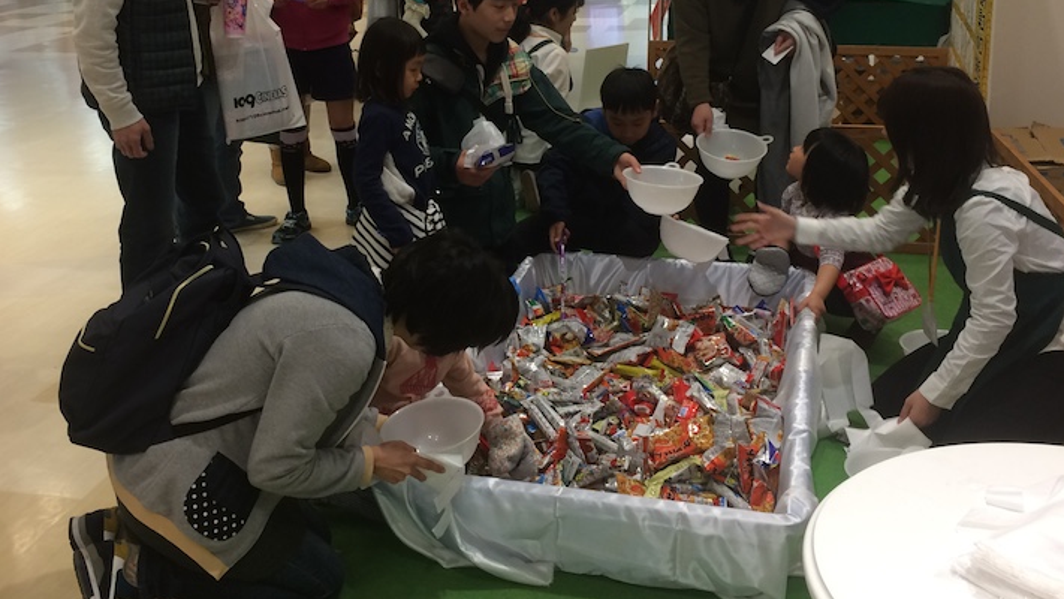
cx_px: 492
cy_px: 165
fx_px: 1185
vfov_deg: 28.0
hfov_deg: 48.3
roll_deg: +1.6
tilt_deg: -13.6
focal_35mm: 42
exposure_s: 1/40
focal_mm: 4.15
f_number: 2.2
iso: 40
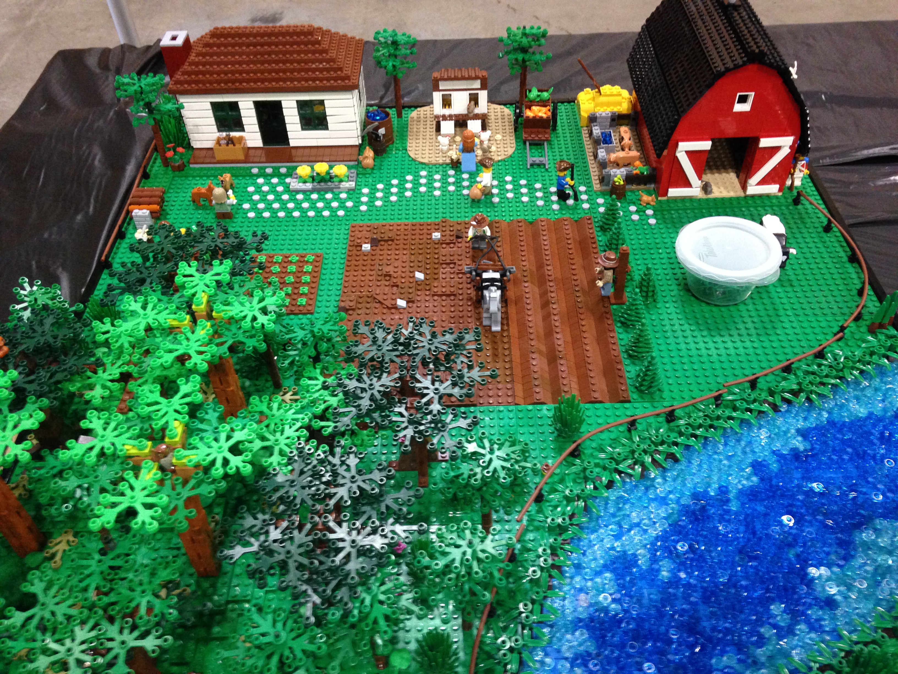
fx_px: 856
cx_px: 449
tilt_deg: -45.2
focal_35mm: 33
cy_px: 337
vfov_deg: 42.9
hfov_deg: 55.4
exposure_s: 1/20
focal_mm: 4.12
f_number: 2.4
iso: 250
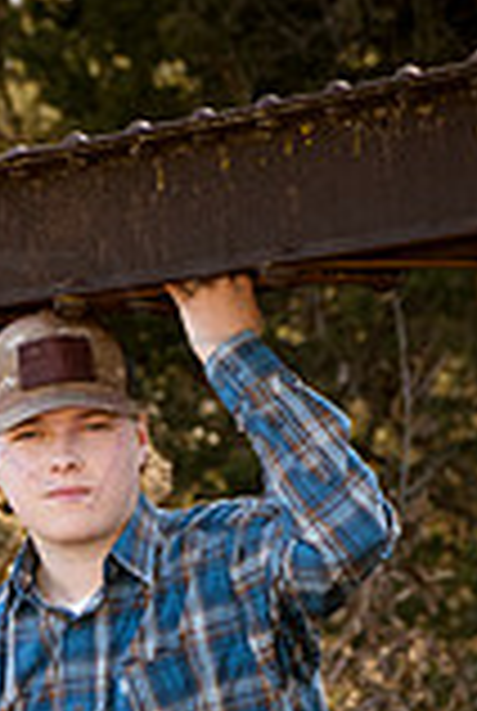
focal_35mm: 284
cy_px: 850
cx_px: 76
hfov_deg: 4.9
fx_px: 5620
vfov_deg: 7.2
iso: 800
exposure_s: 1/640
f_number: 5.6
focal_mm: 100
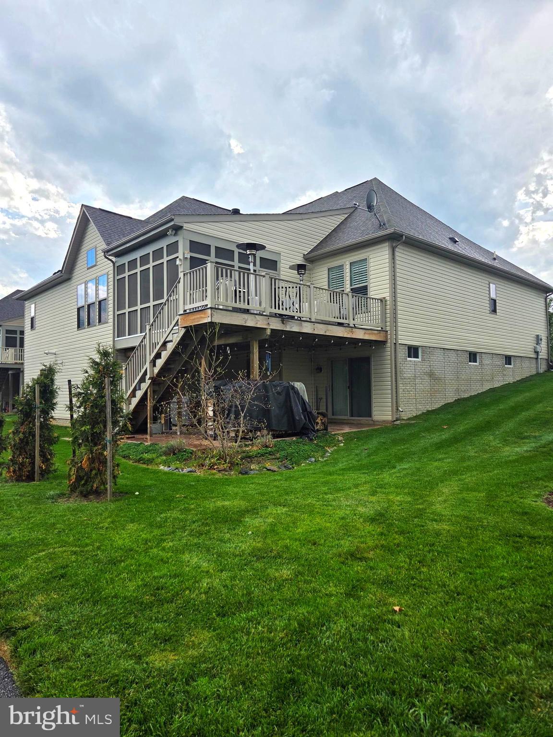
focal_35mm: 23
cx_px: 276
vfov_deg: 73.9
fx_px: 490
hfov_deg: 58.9
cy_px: 368
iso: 80
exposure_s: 1/2621
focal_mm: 5.4
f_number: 1.8
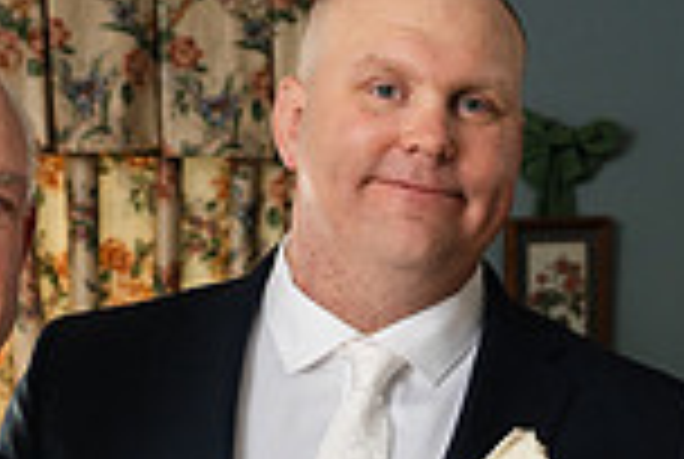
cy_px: 673
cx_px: 504
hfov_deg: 11.7
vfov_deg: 7.7
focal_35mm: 175
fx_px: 3331
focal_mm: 46
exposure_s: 1/200
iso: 800
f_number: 4
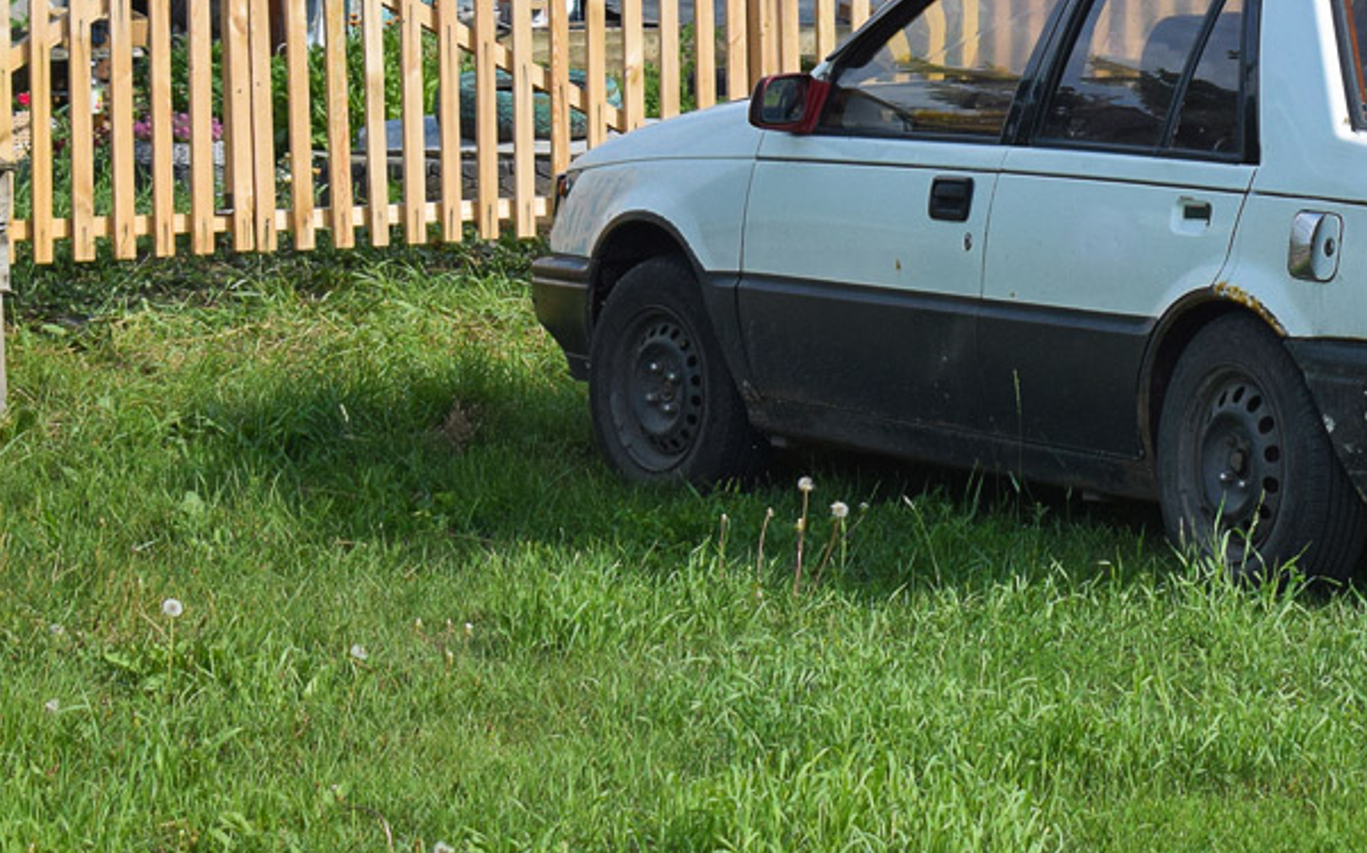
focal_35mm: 168
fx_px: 6257
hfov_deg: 12.4
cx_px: 1206
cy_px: -5
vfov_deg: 7.8
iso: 400
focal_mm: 55
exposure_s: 1/1000
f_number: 6.3
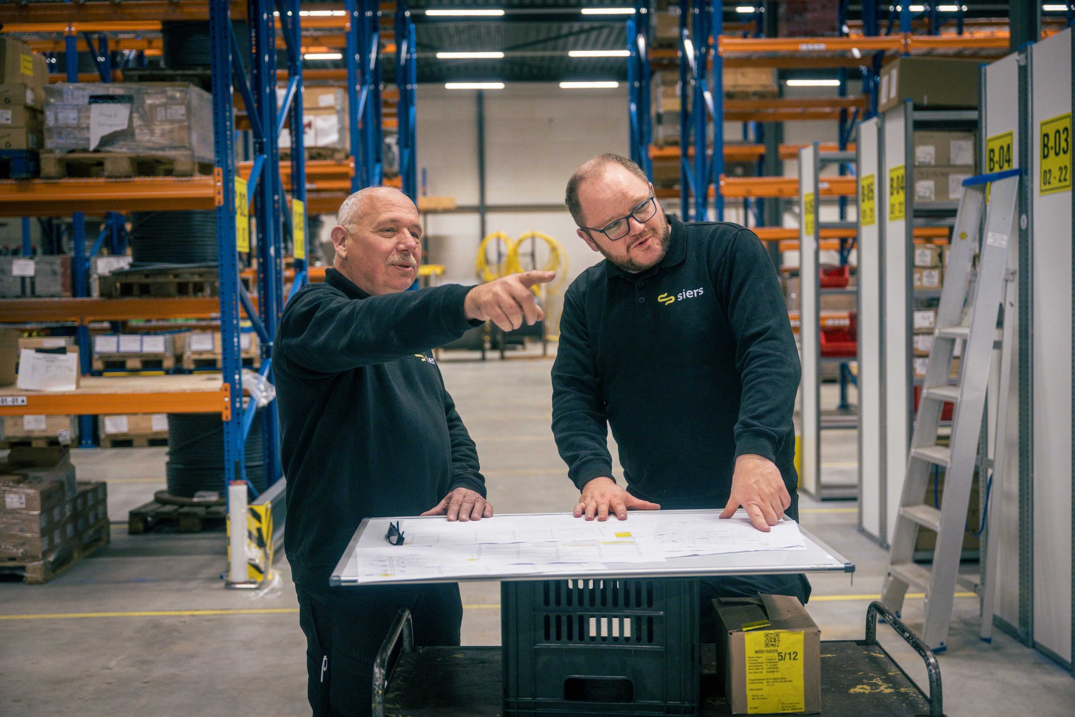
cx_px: 538
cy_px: 358
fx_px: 1254
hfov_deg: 46.4
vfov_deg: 31.9
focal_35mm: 42
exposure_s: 1/160
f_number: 2.8
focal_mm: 42
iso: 1600
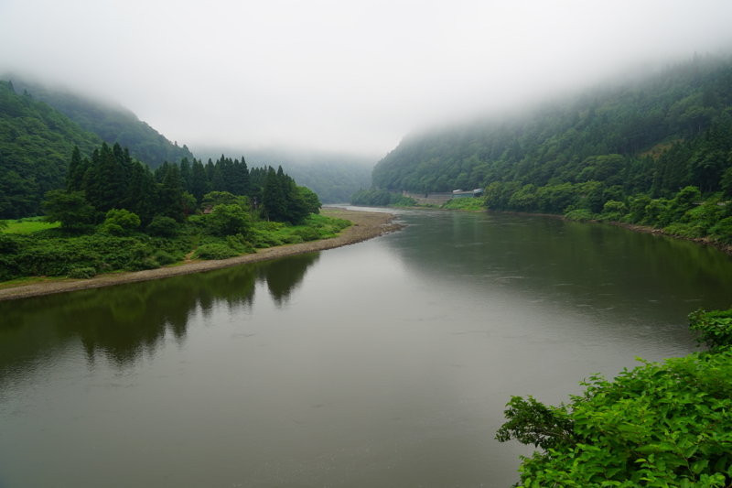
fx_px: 549
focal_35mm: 27
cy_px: 244
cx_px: 366
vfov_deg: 47.9
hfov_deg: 67.4
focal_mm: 18
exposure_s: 1/80
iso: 100
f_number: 6.3
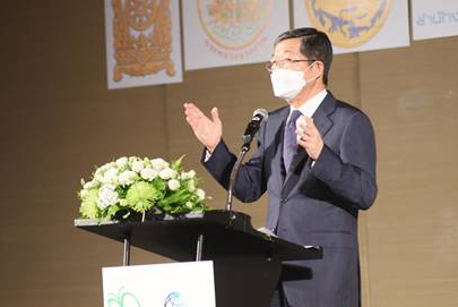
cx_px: 187
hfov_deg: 7.9
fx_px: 3311
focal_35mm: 260
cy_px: 134
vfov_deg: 5.3
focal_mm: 170
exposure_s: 1/80
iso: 1250
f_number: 4
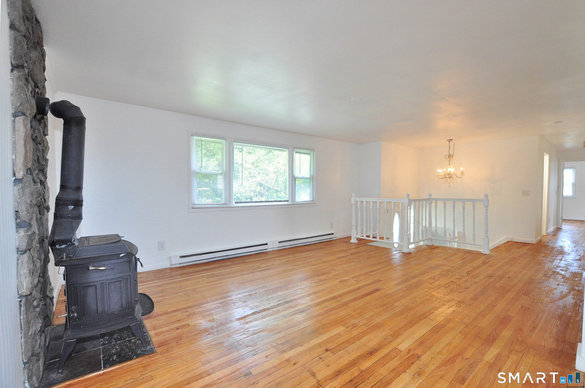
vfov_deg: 77.2
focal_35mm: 15
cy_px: 194
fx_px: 243
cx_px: 292
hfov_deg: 100.5
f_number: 4.5
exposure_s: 1/100
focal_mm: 10
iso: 1000
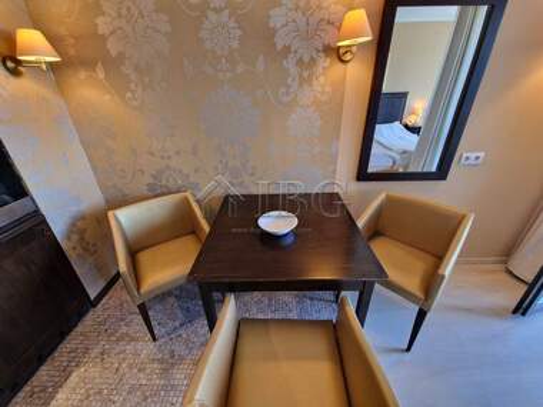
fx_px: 204
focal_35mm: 13
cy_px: 204
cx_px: 272
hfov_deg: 106.2
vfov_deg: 89.9
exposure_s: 1/50
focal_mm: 2.2
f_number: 2.2
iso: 250
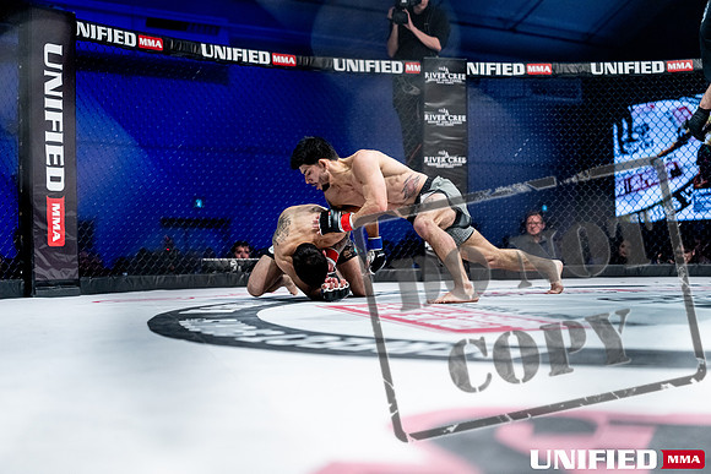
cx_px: 356
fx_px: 988
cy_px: 237
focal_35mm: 50
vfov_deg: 27.0
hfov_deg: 39.6
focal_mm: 50
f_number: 2
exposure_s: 1/1250
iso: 3200
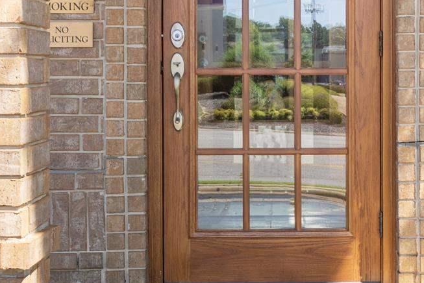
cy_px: 83
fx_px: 1055
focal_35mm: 90
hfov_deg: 22.6
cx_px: 276
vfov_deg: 15.2
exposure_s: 1/30
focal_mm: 15.6
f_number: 9
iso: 200
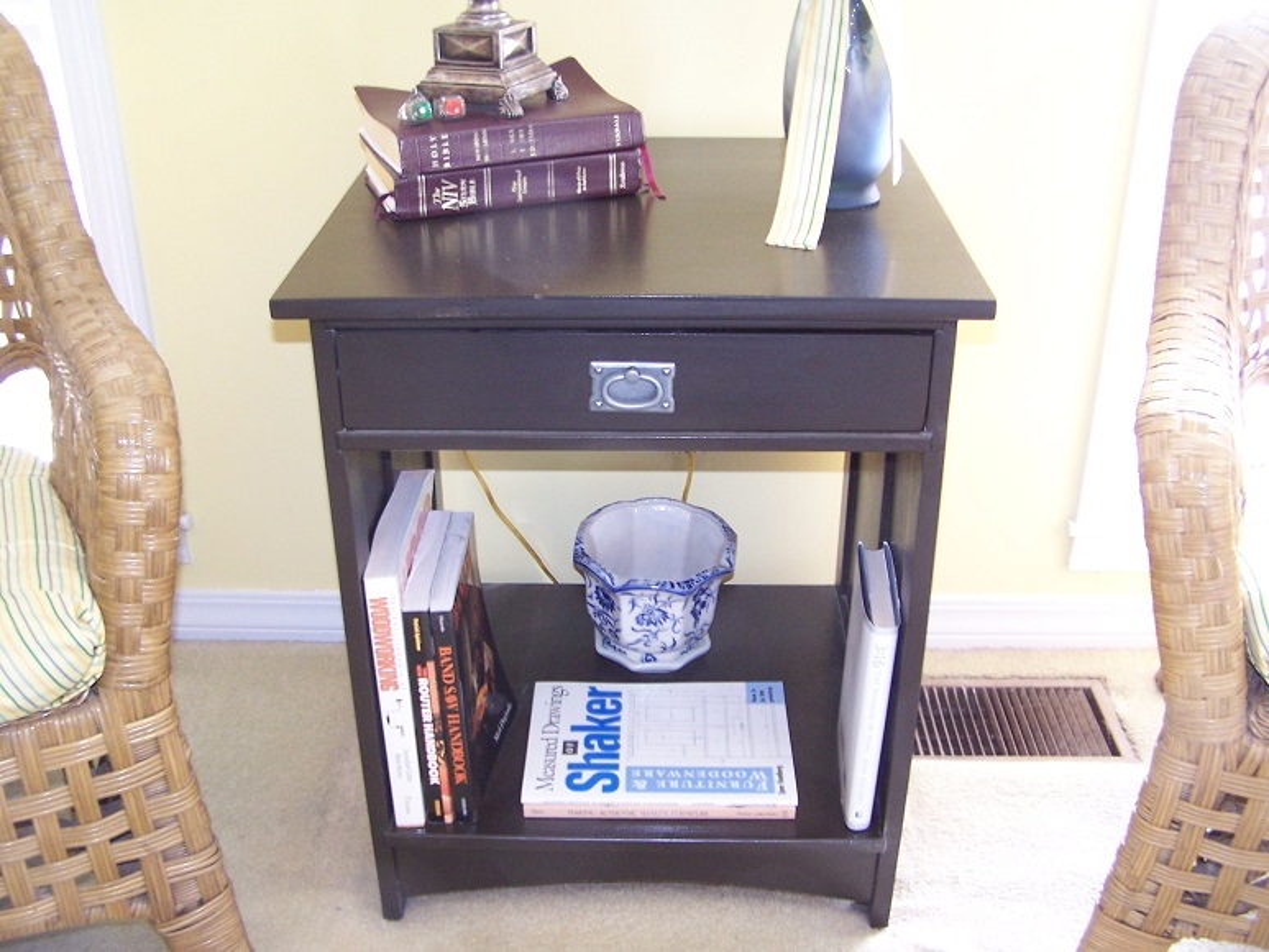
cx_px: 634
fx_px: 1393
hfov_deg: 49.0
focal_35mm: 38
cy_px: 476
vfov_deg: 37.7
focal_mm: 6.3
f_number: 2.8
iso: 140
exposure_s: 1/8
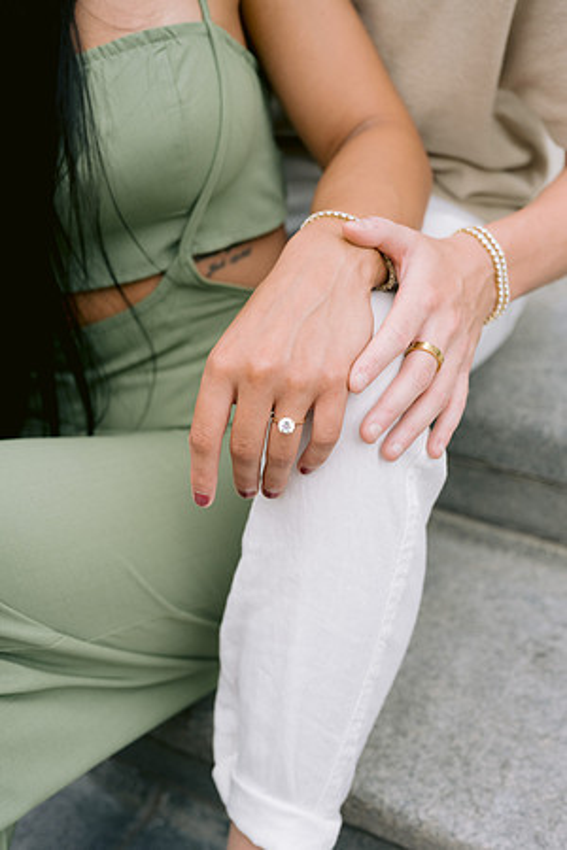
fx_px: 1181
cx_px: 284
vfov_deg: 39.6
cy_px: 425
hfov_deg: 27.0
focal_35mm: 50
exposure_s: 1/200
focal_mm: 50
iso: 640
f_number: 4
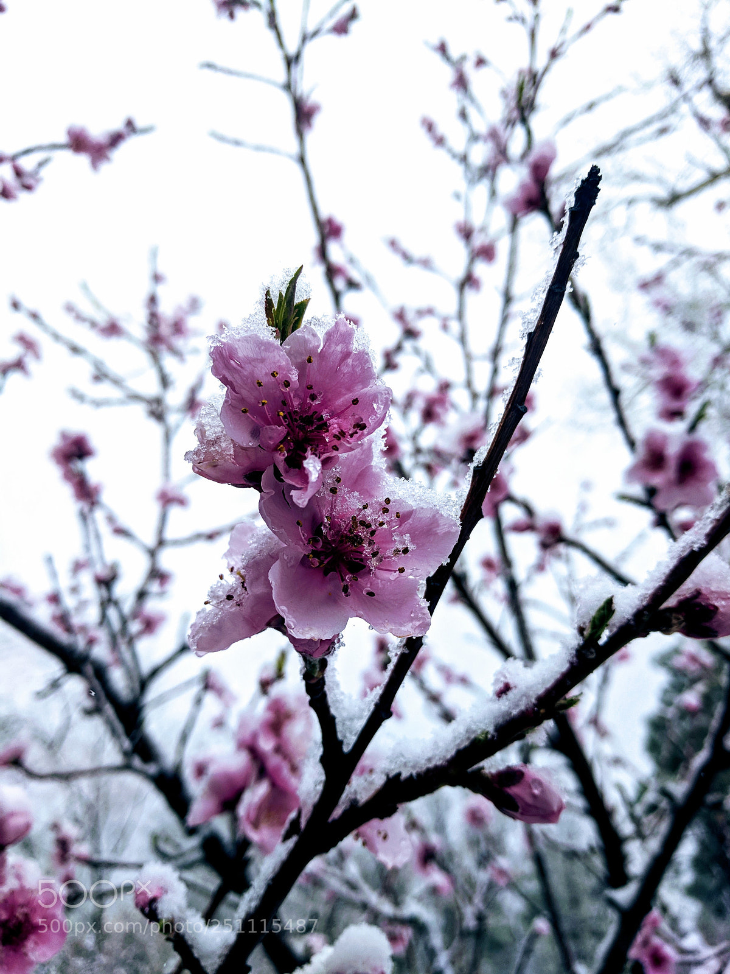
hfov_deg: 53.1
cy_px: 487
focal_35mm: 26
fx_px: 731
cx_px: 365
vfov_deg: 67.3
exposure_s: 1/809
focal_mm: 4.67
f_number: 2
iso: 53
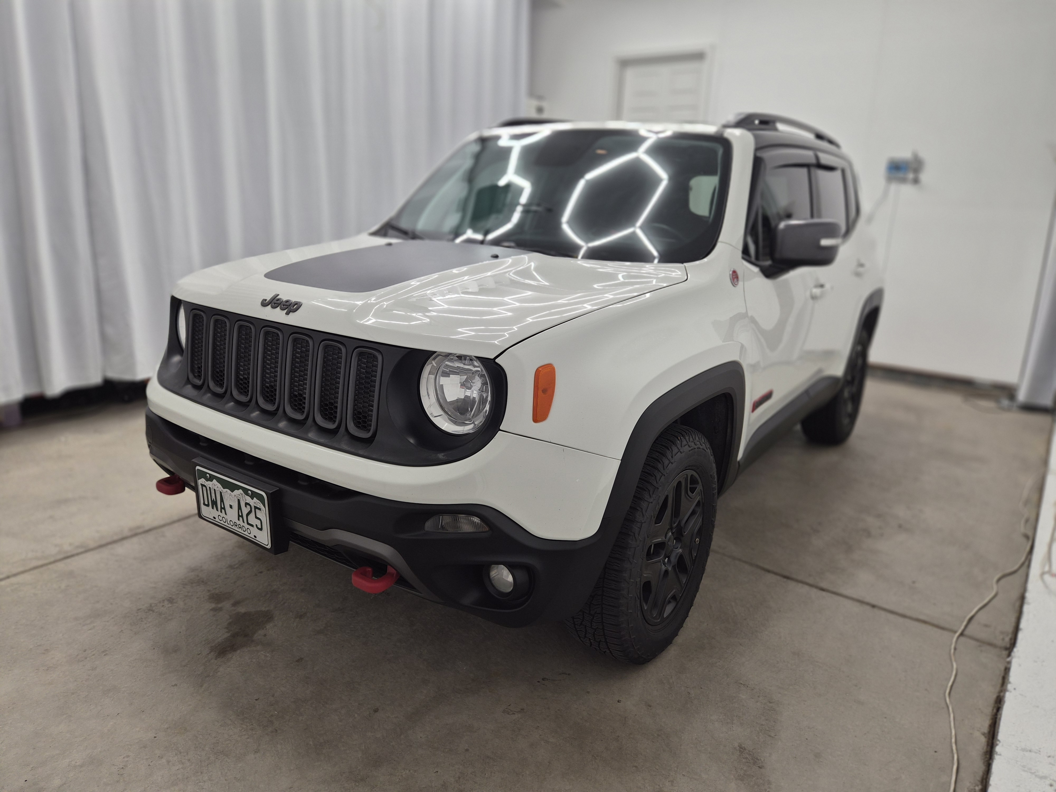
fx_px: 702
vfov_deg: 58.9
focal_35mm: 23
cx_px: 528
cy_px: 396
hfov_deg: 73.9
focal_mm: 5.4
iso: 40
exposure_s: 1/55
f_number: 1.8
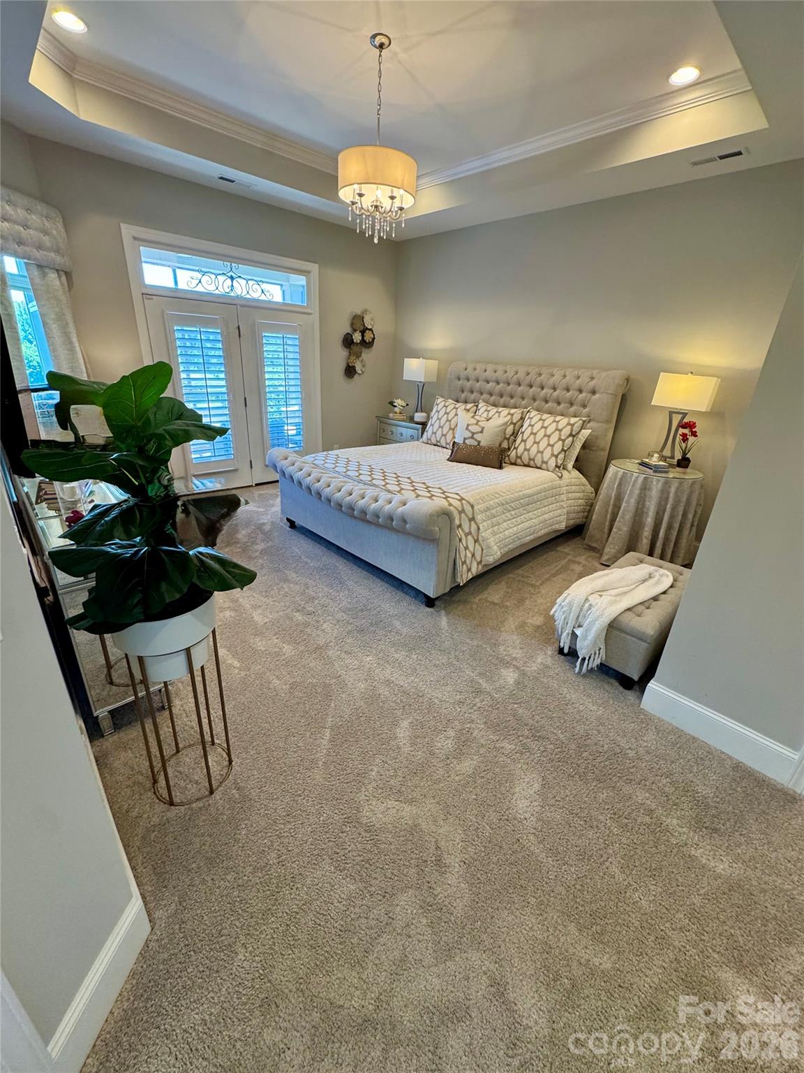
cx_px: 402
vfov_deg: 102.1
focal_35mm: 14
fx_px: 434
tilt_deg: -22.6
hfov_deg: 85.7
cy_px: 536
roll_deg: -2.8
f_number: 2.2
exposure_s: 1/120
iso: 250
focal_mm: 2.22
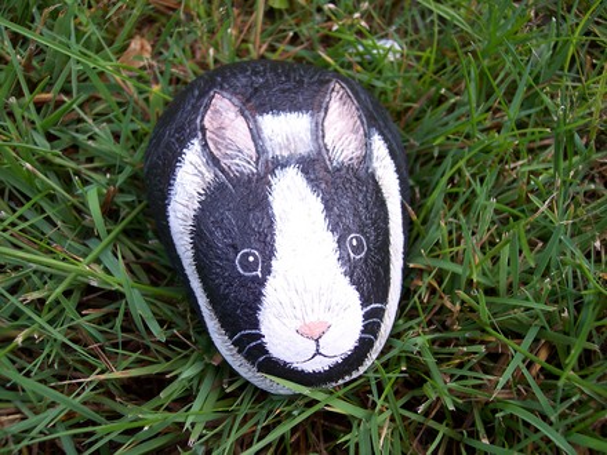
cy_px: 228
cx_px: 304
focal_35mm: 38
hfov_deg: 49.0
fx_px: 666
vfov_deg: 37.7
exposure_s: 1/700
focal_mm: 8
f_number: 2.8
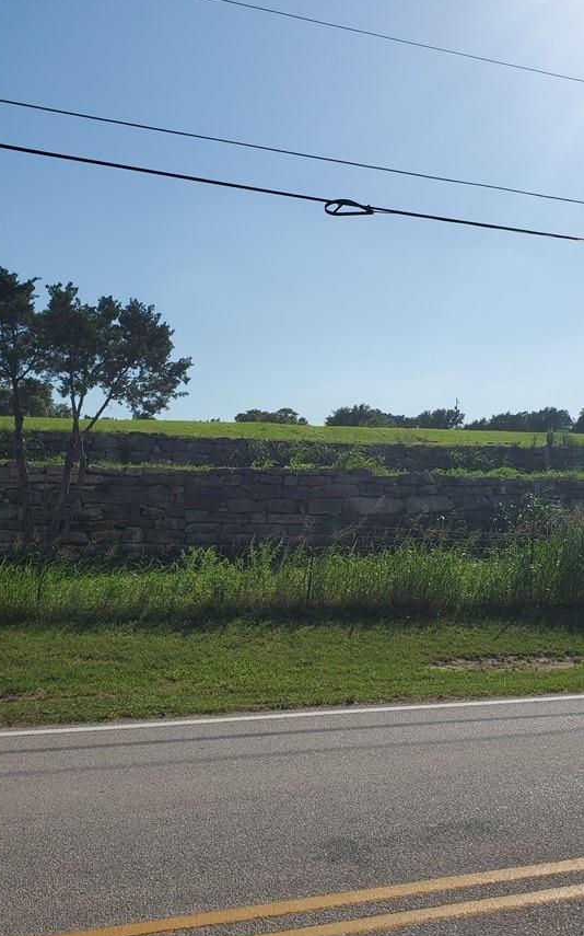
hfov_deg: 38.3
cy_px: 502
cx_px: 271
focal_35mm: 33
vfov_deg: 58.1
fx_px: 841
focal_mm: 4.3
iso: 50
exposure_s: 1/3421
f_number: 2.4
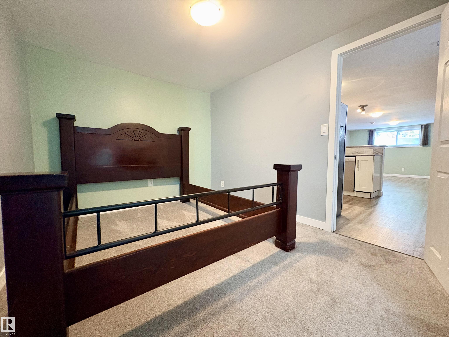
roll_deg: +0.2
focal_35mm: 14
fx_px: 182
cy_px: 168
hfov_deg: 102.1
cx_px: 224
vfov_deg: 85.7
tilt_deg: -2.8
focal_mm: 2.22
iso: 800
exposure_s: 1/40
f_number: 2.2
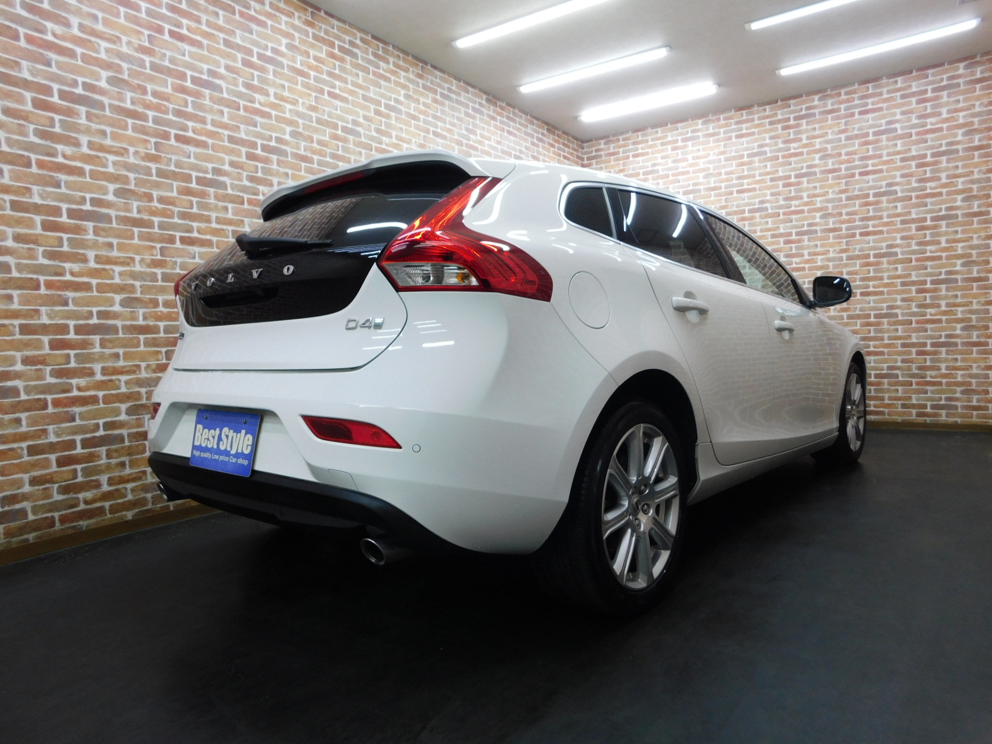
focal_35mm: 23
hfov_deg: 73.9
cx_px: 496
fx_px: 659
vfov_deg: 58.9
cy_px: 372
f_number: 3
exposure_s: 1/30
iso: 160
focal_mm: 4
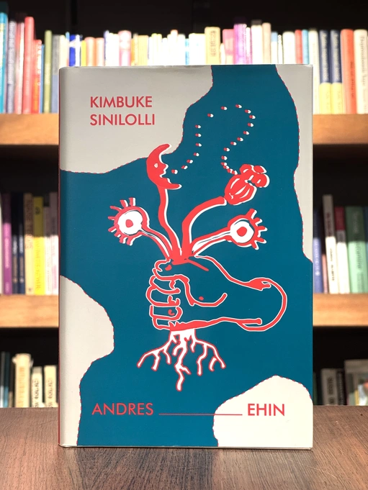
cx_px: 184
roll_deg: -0.7
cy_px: 245
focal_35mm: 77
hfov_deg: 19.1
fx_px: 1091
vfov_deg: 25.3
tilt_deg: -0.6
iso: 250
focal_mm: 9
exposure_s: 1/60
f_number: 2.8
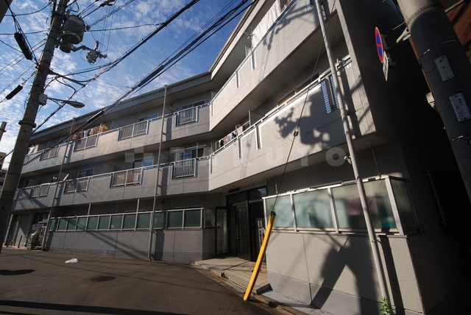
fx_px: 187
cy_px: 158
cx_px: 236
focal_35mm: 14
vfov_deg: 80.3
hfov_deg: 103.2
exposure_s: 1/250
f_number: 10
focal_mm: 9.5
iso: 100
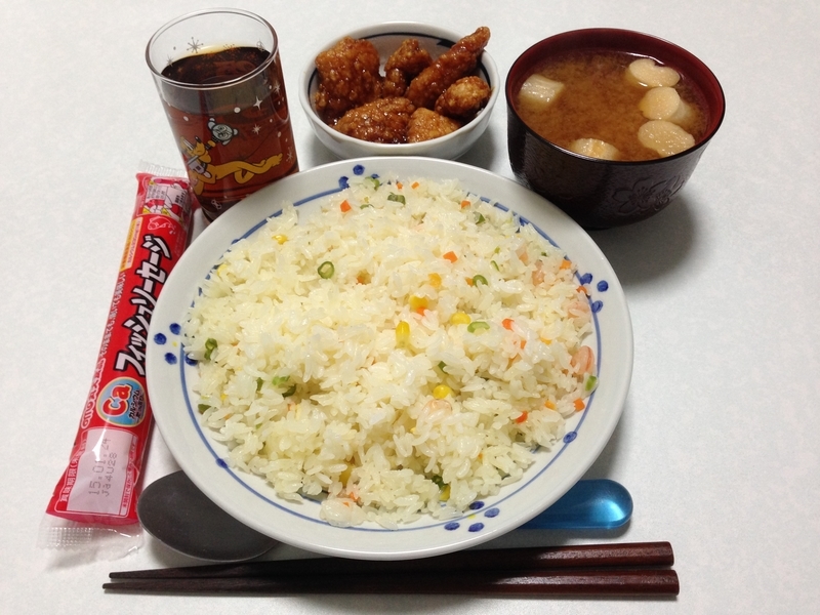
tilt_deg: -55.3
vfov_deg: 42.9
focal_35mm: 33
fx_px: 782
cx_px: 410
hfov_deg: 55.4
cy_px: 308
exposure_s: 1/20
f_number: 2.4
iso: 100
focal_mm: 4.12
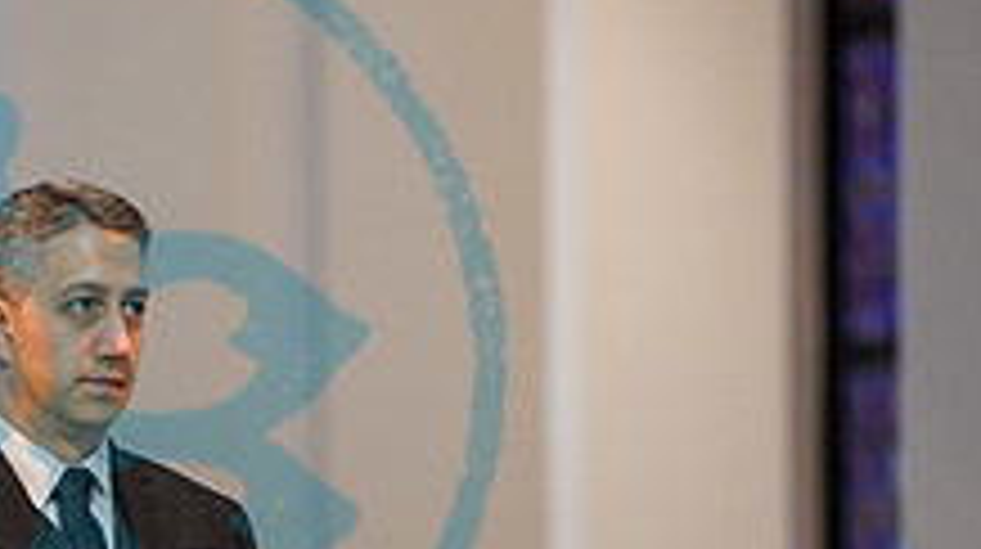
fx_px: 15250
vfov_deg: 2.1
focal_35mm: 587
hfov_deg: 3.7
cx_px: -33
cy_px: 526
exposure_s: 1/250
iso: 1250
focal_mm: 200
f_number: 2.8
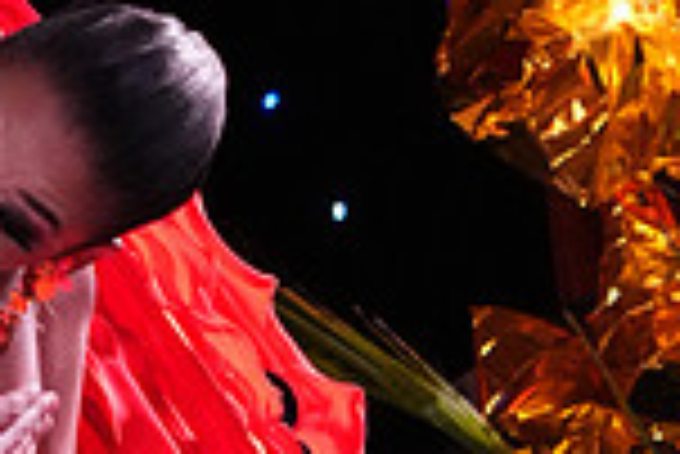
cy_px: 692
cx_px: -173
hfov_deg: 4.9
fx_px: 7903
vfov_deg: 3.3
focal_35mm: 418
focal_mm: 73
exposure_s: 1/400
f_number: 5
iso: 8000
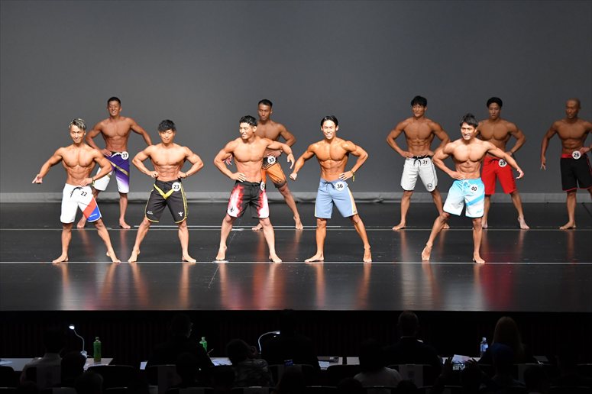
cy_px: 197
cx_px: 296
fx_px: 2416
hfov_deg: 14.0
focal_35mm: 147
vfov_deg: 9.3
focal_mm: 98
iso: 4000
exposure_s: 1/400
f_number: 5.6
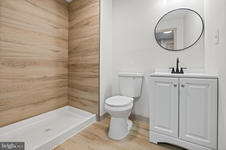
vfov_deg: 73.7
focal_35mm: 16
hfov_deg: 96.8
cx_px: 113
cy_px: 75
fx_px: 100
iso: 2500
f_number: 7.1
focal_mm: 16
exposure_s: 1/125
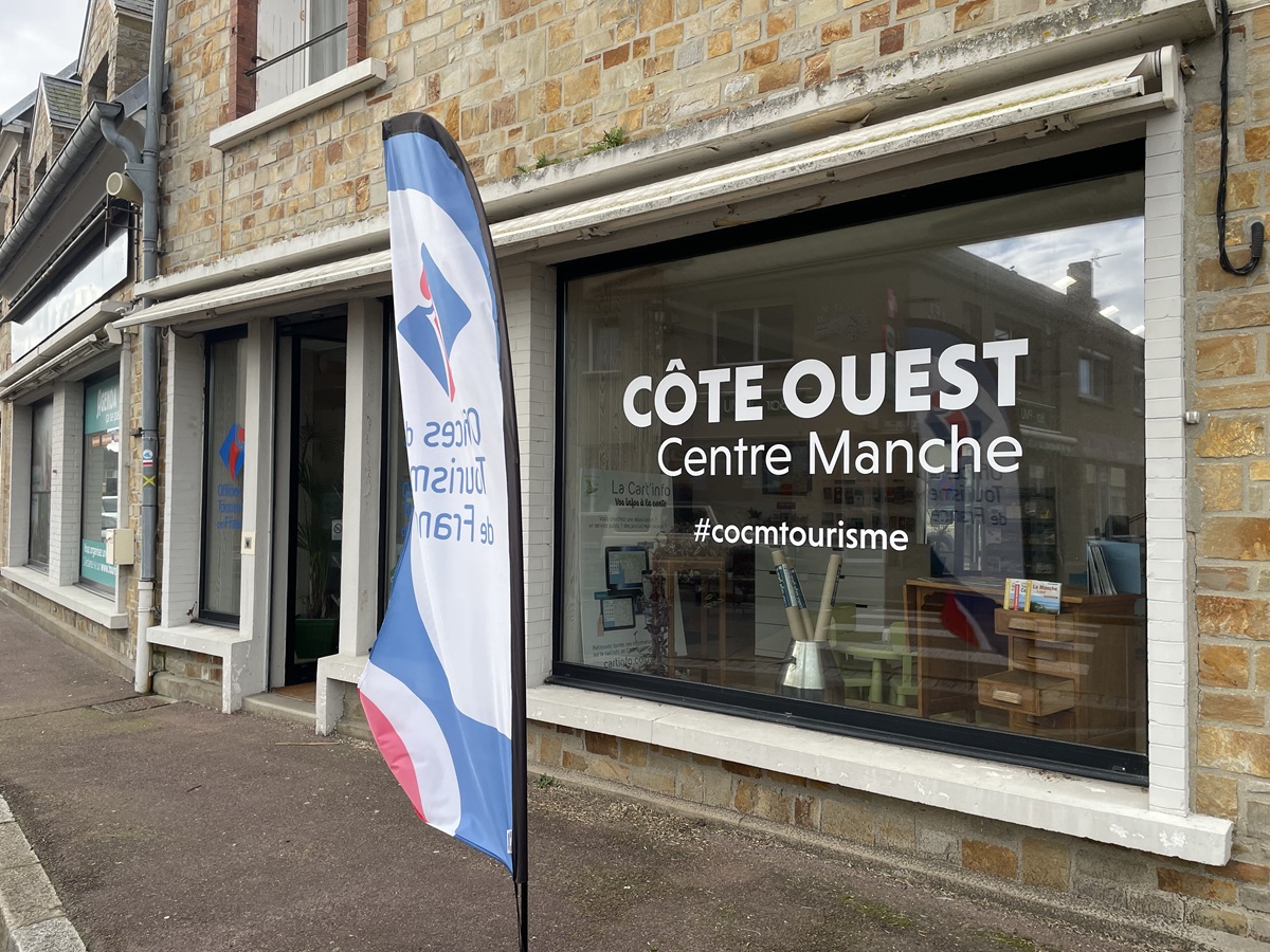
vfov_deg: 53.1
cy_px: 476
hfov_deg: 67.3
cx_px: 635
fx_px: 954
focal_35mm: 26
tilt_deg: +0.4
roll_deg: -0.2
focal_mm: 4.2
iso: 32
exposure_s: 1/662
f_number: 1.6
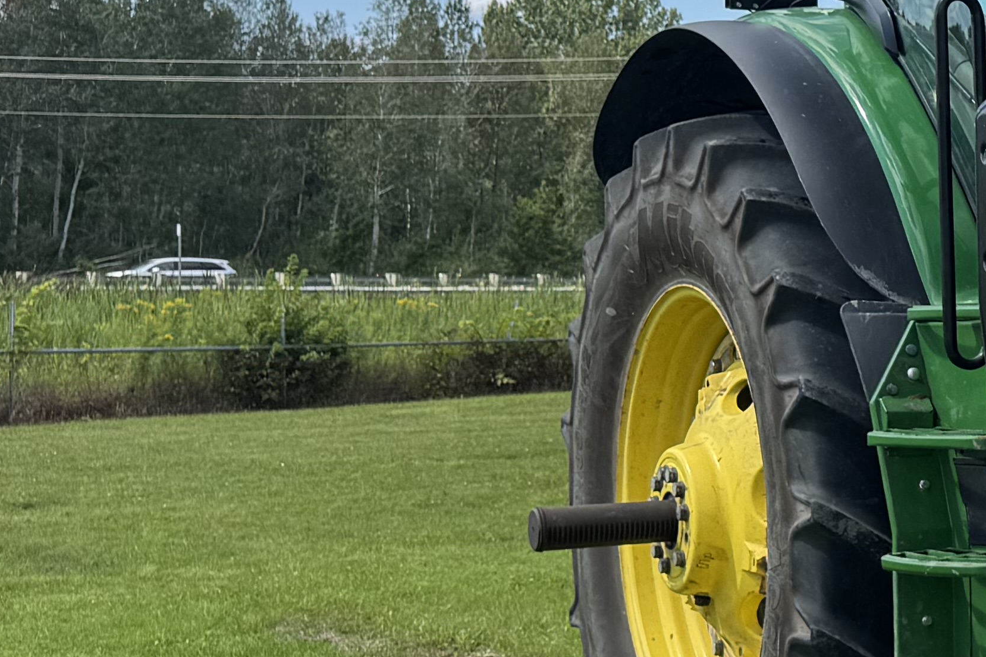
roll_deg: +1.4
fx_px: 2355
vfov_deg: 15.9
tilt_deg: -1.0
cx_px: 1559
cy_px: 359
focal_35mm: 86
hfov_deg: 19.8
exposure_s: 1/3597
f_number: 1.78
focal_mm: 6.76
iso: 80
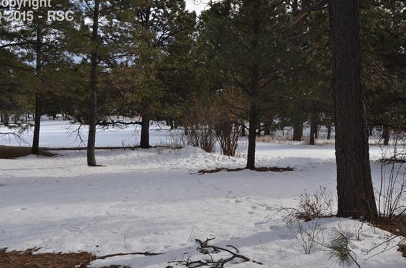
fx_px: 495
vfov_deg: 30.3
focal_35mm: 44
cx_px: 203
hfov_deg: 44.6
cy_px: 135
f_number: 13
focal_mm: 28
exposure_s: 1/250
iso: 400
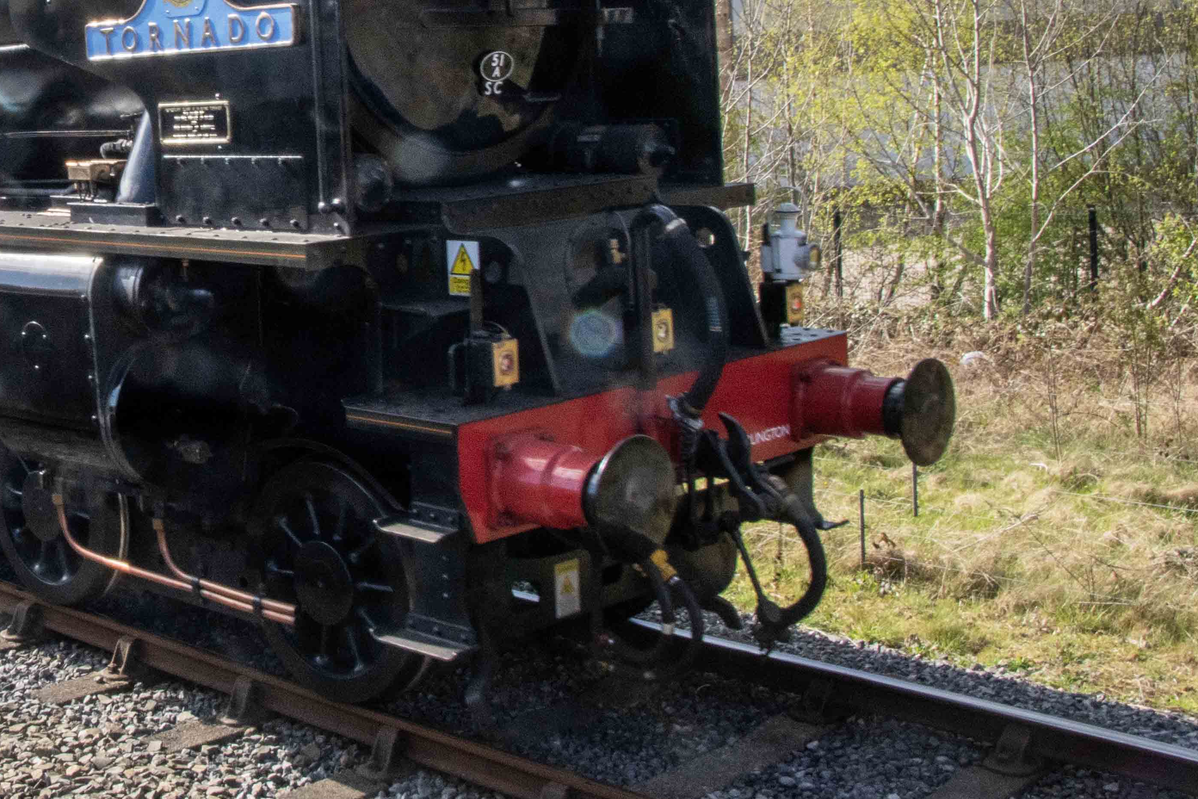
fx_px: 1797
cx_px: 51
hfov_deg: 34.2
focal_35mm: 54
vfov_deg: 24.3
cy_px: 75
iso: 450
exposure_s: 1/250
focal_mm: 18
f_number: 22
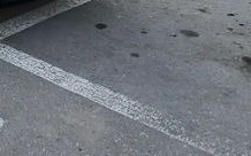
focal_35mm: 76
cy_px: -70
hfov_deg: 23.9
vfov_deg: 15.9
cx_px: -76
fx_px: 520
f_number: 1.8
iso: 25
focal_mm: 3.98
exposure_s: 1/50.3
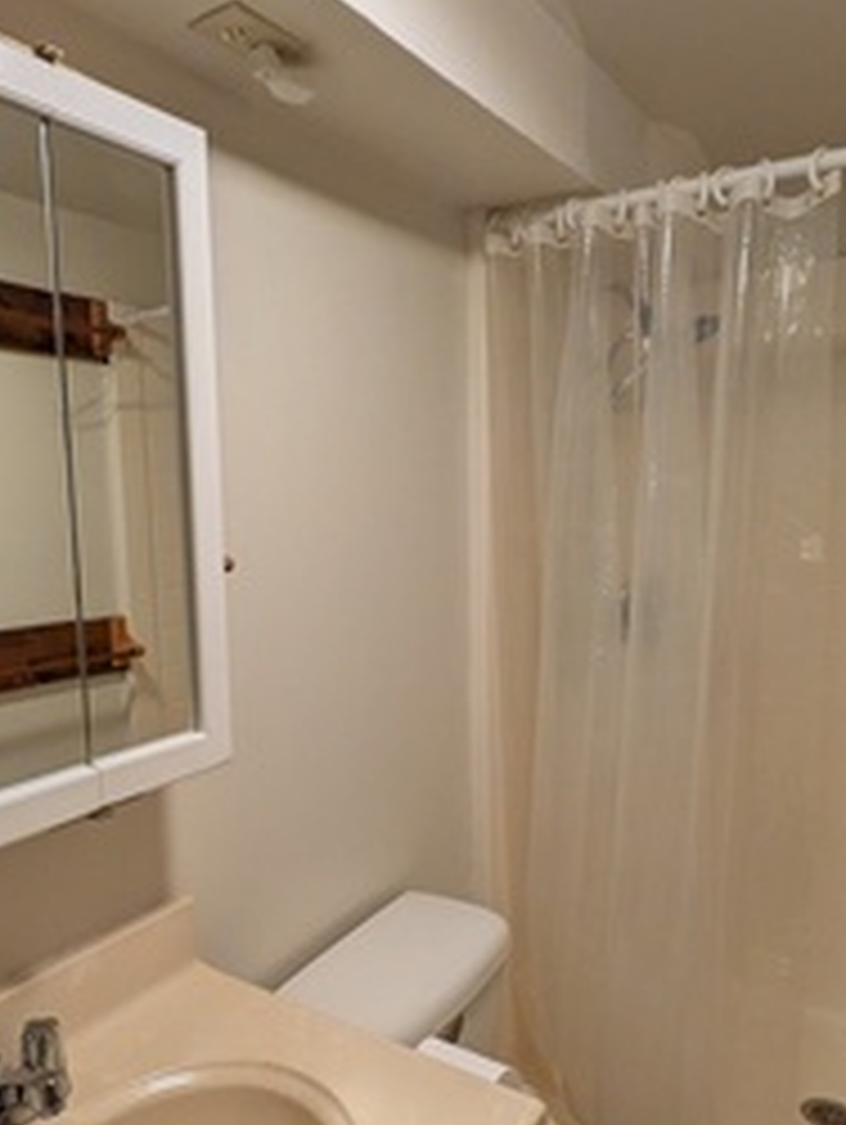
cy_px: 639
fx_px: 911
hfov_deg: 49.3
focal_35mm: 28
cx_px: 317
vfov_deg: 63.1
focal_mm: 1.85
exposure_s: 1/60
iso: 263
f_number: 2.2
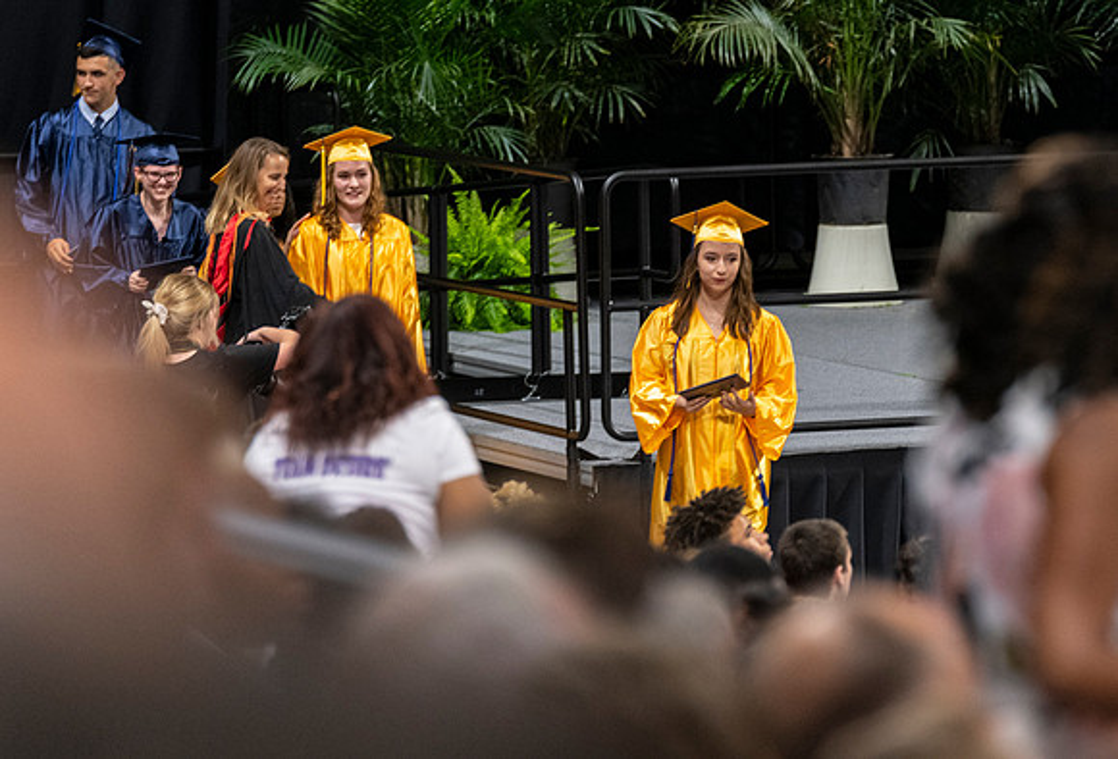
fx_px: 8841
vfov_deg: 4.9
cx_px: 726
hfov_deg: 7.2
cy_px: 405
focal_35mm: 283
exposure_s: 1/200
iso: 2000
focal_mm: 190
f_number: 4
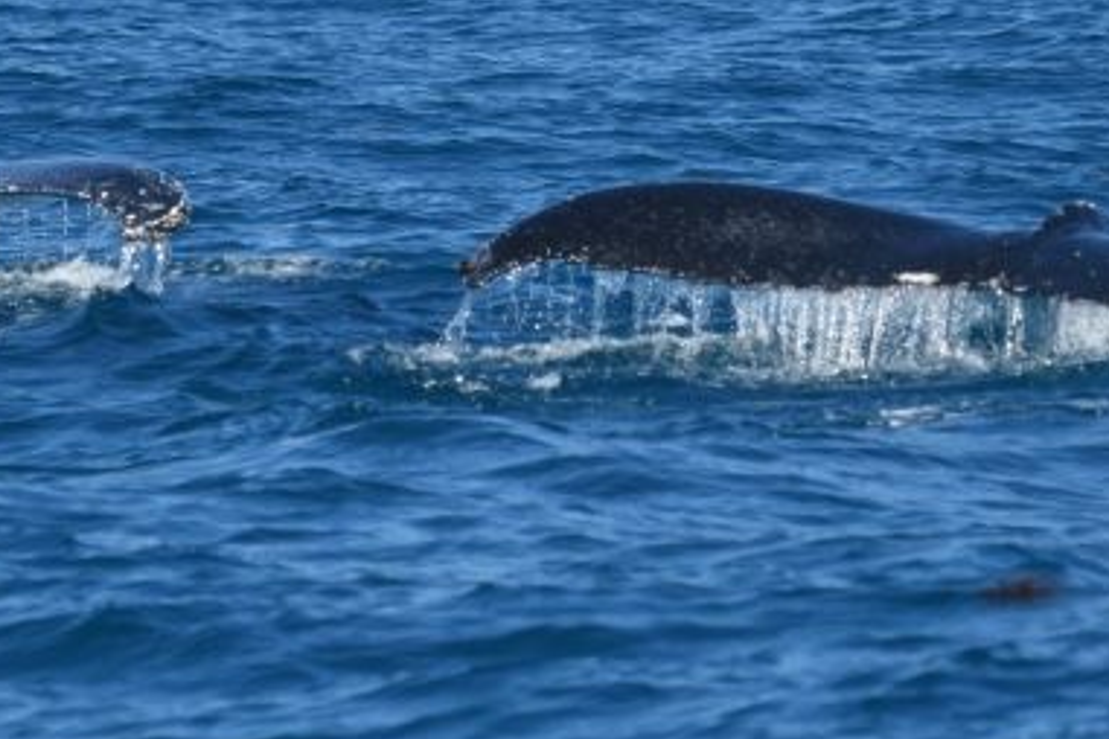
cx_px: 335
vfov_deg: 1.9
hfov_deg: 2.9
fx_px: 21963
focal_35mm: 713
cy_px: 153
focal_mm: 340
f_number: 6
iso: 900
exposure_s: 1/8000
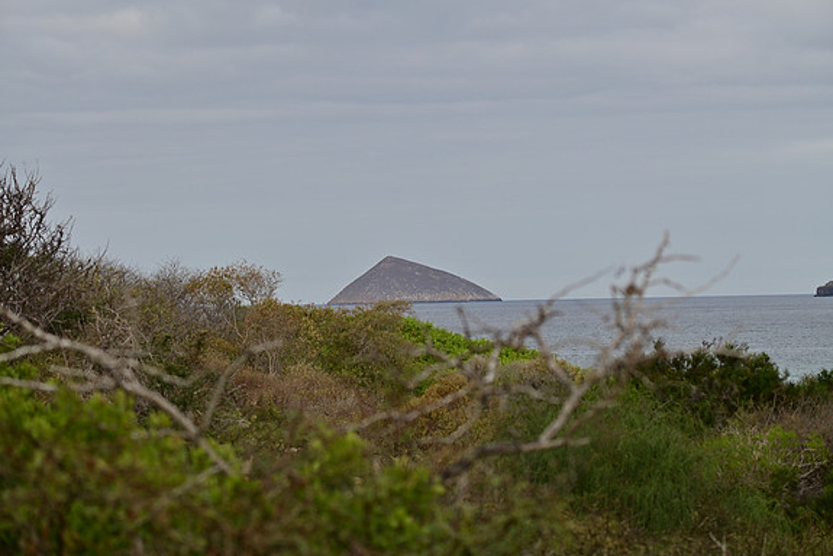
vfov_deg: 10.5
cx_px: 419
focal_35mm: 131
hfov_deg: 15.6
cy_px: 278
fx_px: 3033
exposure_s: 1/1250
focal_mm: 130
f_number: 5
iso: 280
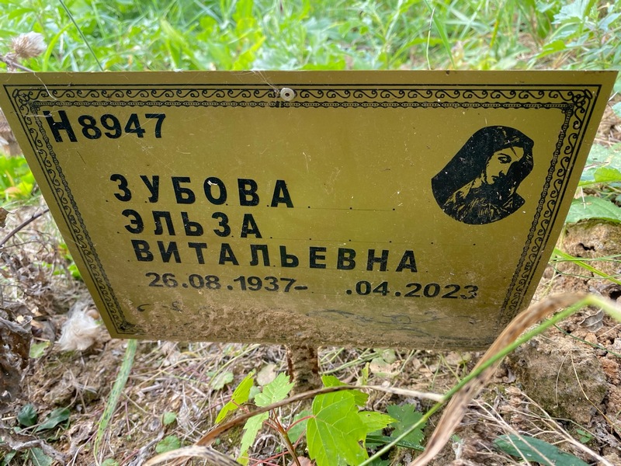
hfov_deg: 67.3
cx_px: 310
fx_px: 466
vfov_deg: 53.1
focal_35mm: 26
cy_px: 233
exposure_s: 1/121
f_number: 1.8
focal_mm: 4.25
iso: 32
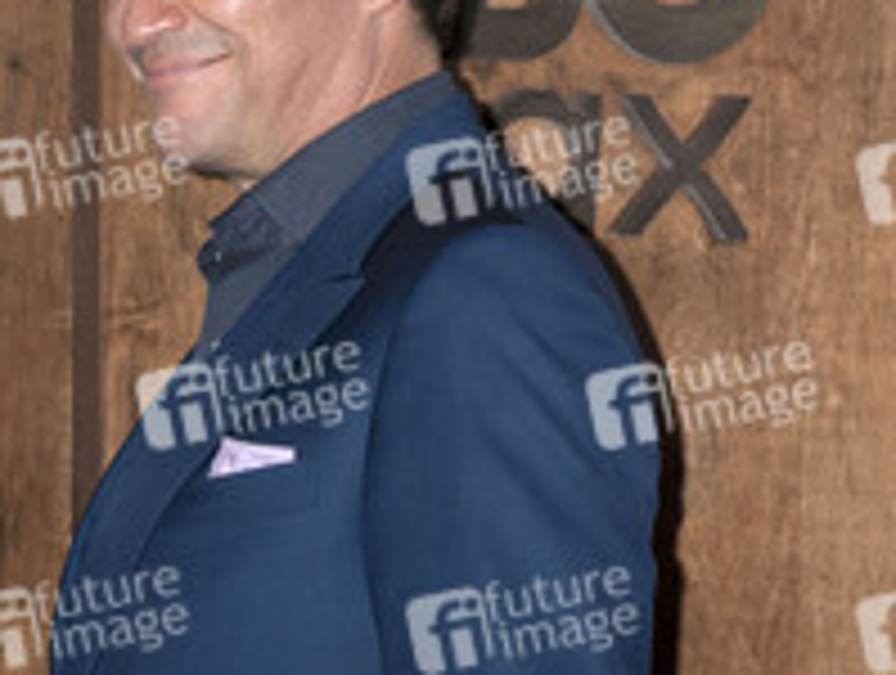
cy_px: 284
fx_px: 2930
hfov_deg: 17.2
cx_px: 133
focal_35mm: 113
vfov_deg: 13.1
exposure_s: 1/200
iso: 640
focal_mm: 52
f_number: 6.3
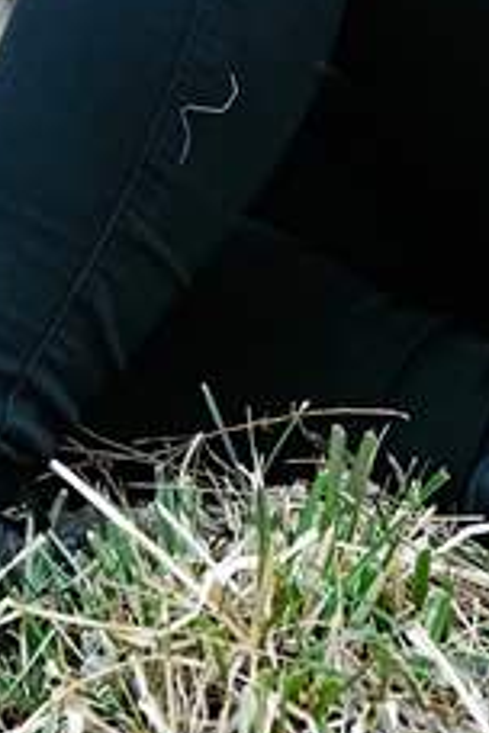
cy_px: -736
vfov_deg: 4.5
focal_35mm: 448
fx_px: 9127
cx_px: 428
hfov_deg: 3.1
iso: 1600
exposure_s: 1/320
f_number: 2.8
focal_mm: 85
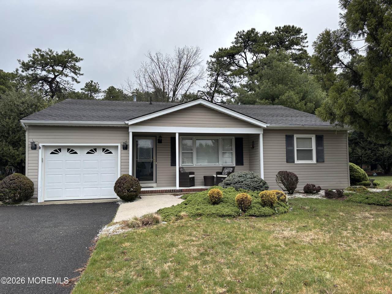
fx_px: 294
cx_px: 196
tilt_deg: +3.7
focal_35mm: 26
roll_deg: +0.2
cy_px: 147
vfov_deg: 53.1
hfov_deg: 67.3
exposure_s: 1/1695
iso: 50
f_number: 1.6
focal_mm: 5.96
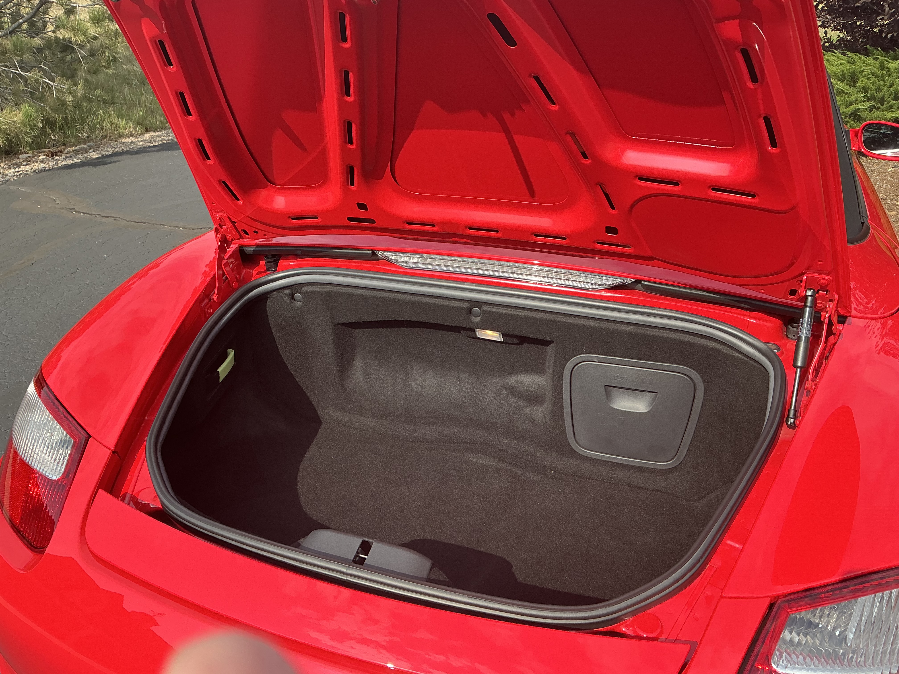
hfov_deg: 63.4
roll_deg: -0.1
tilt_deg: -24.3
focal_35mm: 28
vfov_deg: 49.7
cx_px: 450
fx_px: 727
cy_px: 337
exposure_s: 1/627
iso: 25
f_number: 1.8
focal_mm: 3
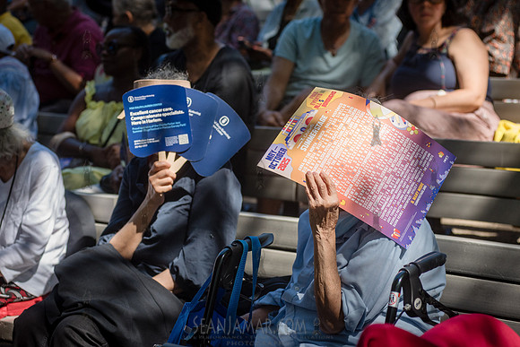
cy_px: 162
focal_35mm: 85
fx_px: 1230
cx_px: 243
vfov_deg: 16.1
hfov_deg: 23.9
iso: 1000
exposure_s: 1/4000
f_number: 4
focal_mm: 80
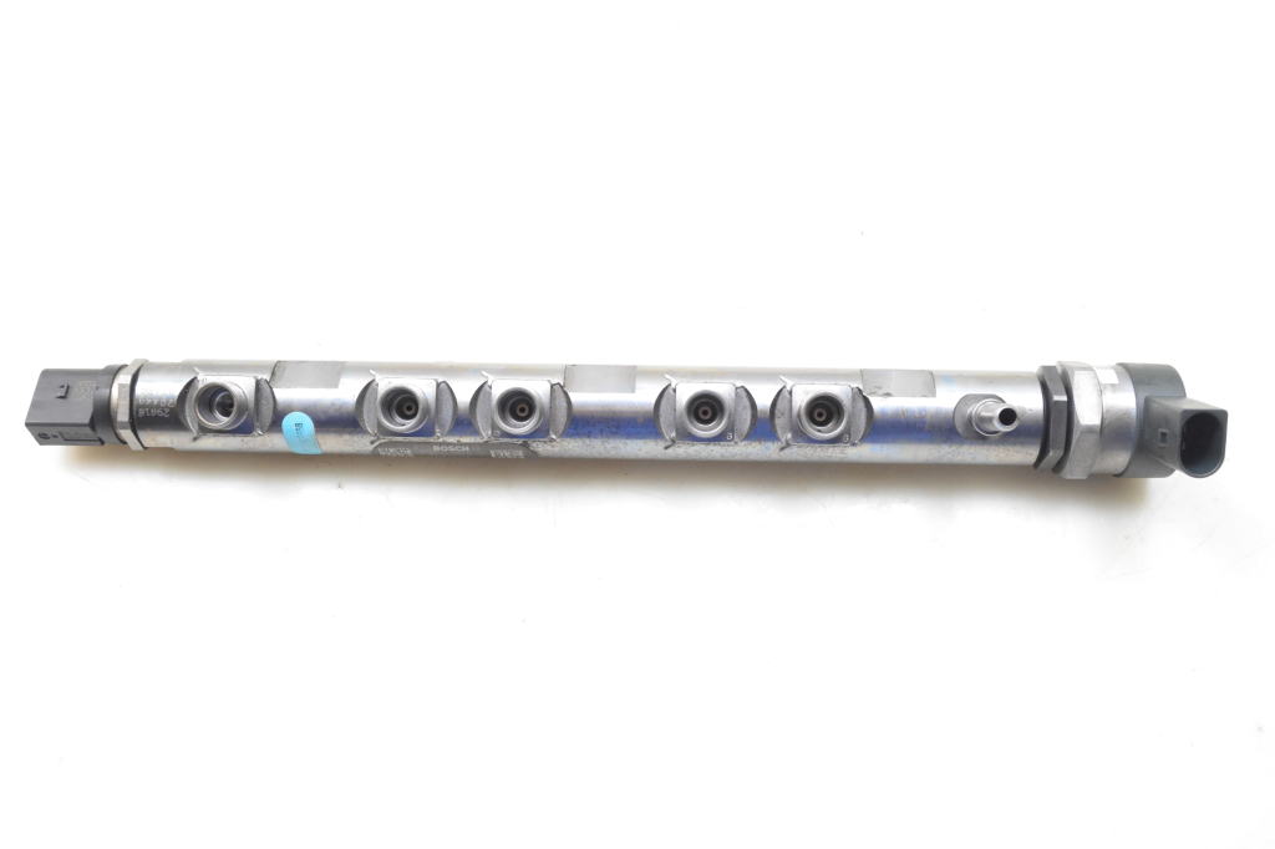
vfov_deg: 36.8
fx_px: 1275
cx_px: 638
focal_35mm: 36
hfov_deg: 53.1
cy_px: 424
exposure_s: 1/160
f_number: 6.3
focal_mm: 24
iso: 2500
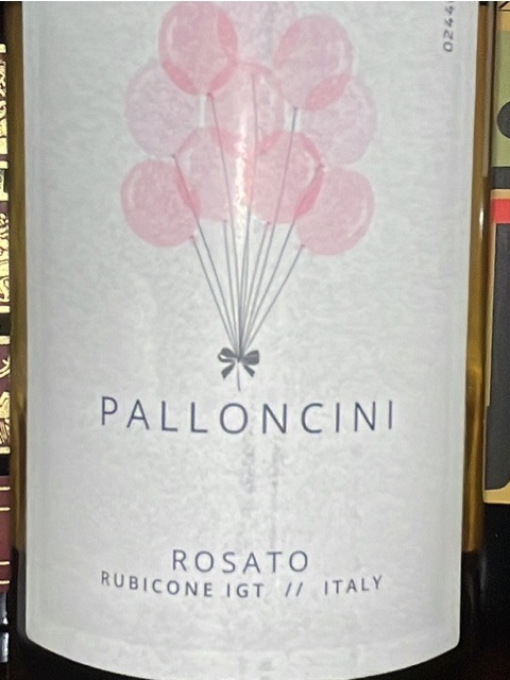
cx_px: 255
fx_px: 589
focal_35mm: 30
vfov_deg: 60.0
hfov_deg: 46.8
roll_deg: -0.8
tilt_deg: -5.0
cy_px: 340
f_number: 2.4
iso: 40
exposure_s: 1/58
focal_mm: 1.54
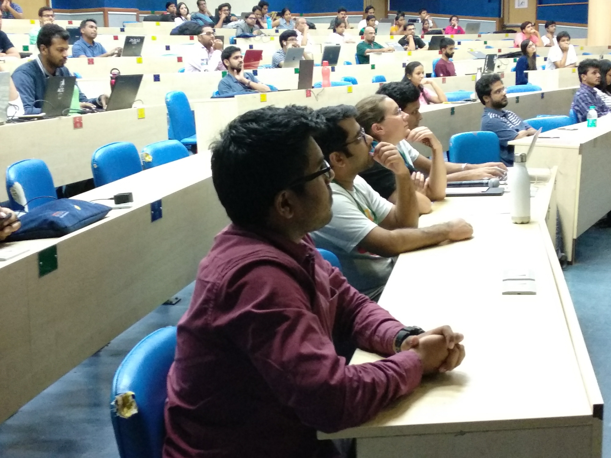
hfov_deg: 67.3
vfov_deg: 53.1
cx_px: 306
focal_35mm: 26
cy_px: 229
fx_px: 459
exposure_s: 1/17
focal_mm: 3.81
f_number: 2.2
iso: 1250
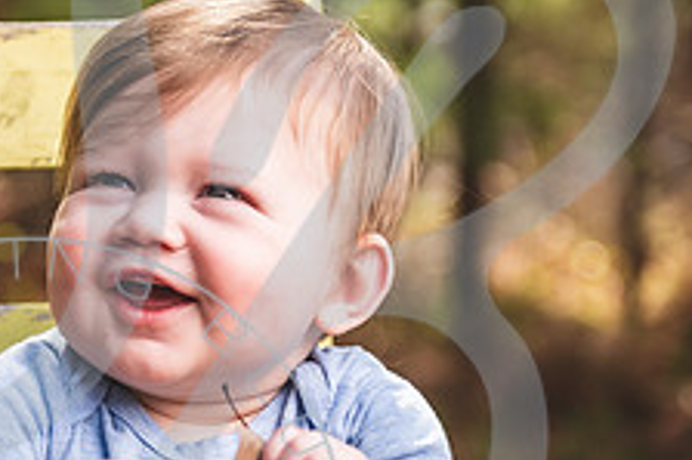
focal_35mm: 145
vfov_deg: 9.4
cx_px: 185
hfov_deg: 14.1
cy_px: 295
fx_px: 2785
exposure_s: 1/640
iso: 100
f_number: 2.8
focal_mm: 56
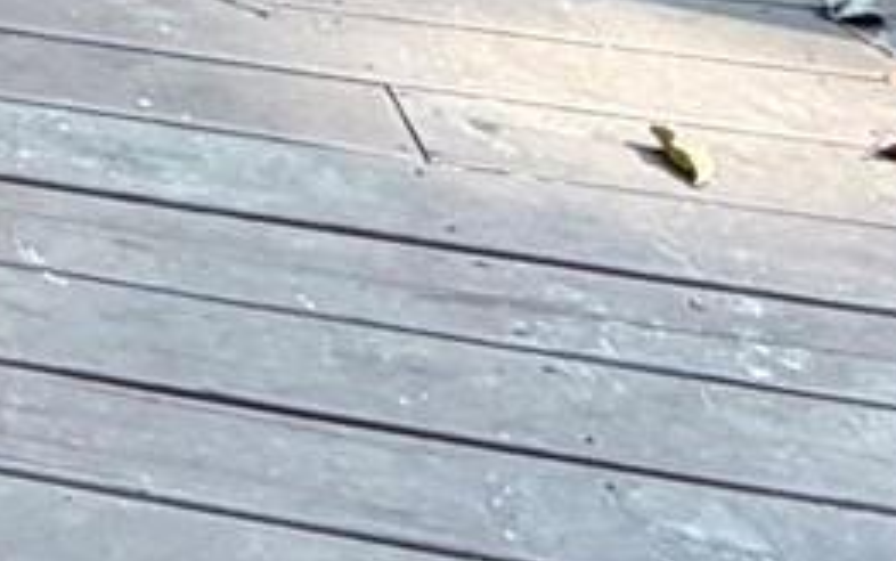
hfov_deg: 12.9
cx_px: -1351
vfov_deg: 9.7
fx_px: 2834
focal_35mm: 116
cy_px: -883
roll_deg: +0.1
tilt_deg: -11.6
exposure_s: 1/121
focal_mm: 2.22
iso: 100
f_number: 2.2
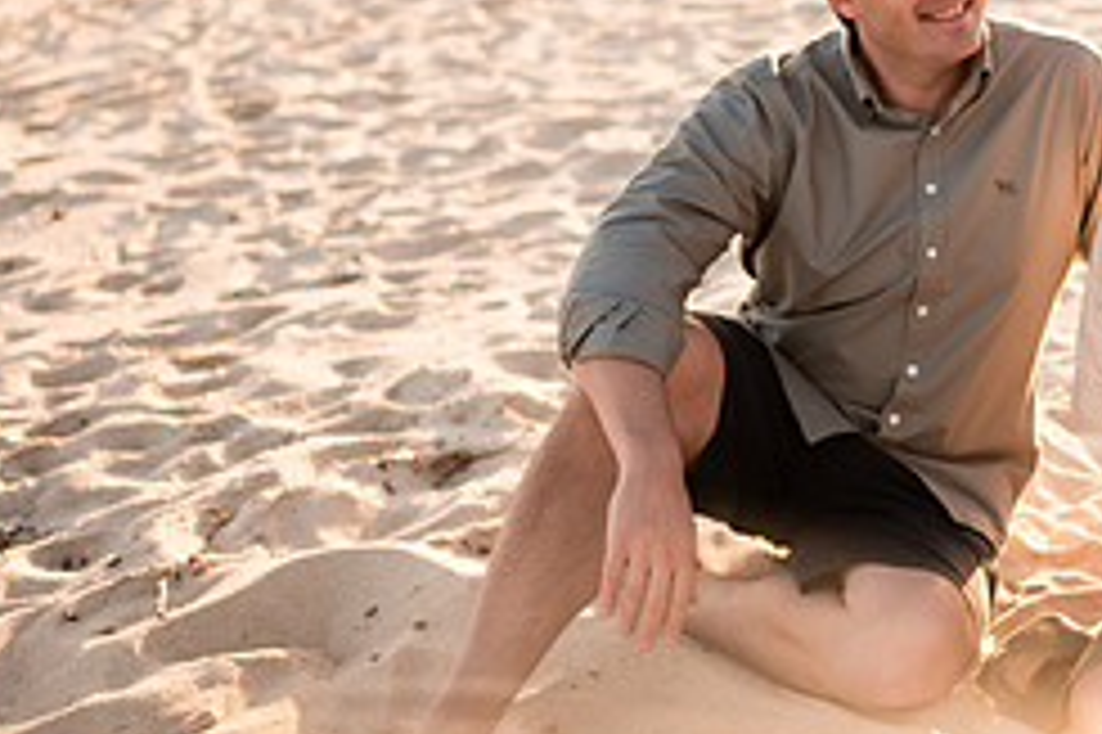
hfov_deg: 23.9
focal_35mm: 83
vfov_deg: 16.3
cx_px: 963
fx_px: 2539
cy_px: 155
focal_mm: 35
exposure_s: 1/2500
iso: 100
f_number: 1.8
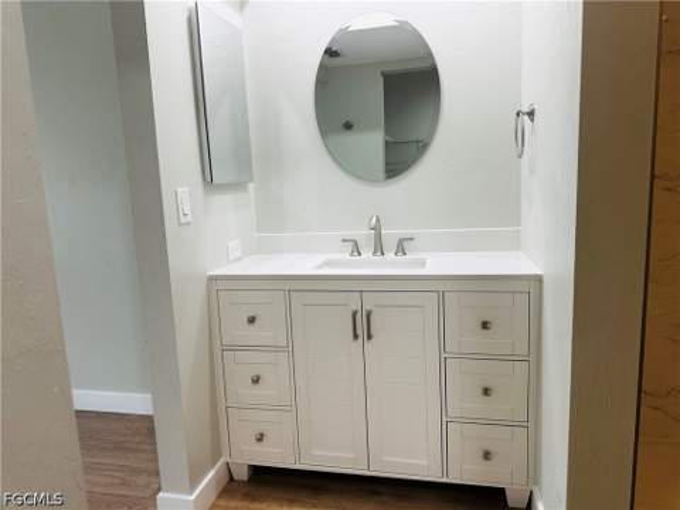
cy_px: 255
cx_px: 340
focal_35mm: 24
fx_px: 471
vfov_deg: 56.8
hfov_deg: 71.6
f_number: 1.78
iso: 160
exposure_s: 1/120
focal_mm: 6.86
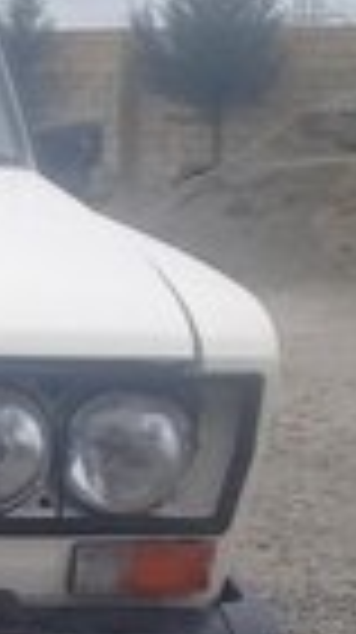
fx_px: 2003
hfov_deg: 9.3
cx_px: -419
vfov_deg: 17.8
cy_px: 522
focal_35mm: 119
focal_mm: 3.3
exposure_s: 1/140
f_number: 2.2
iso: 50
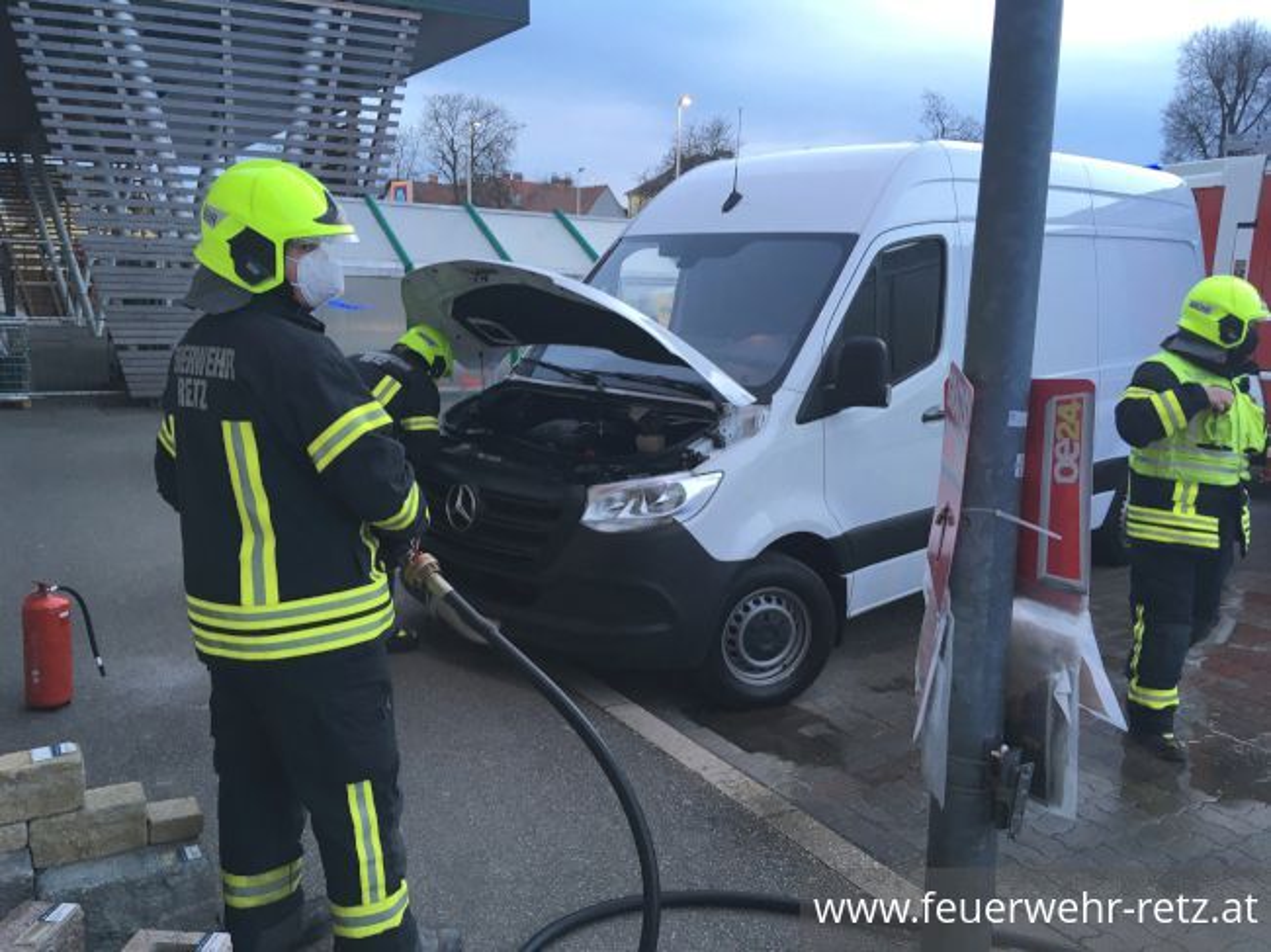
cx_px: 636
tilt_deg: -10.4
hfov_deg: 61.7
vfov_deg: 48.2
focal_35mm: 29
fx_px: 1064
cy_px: 476
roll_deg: -0.8
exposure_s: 1/33
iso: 32
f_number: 2.2
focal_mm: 4.15
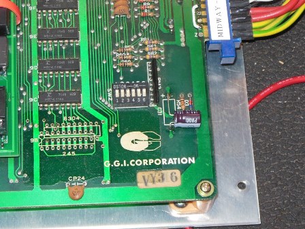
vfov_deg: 19.4
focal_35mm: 76
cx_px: 152
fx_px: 670
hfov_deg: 25.7
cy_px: 114
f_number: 4.4
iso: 200
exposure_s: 1/60
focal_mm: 13.6
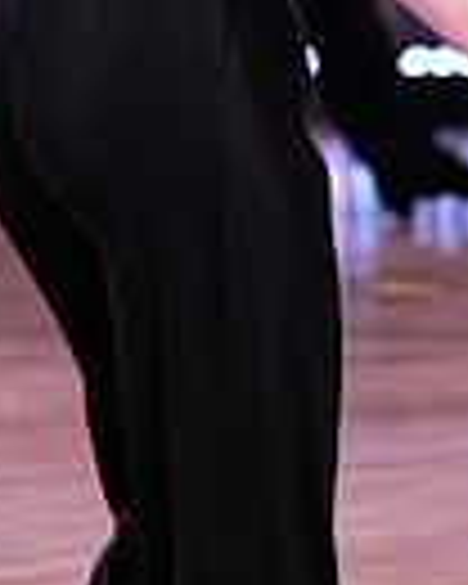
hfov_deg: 2.2
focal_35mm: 707
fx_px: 12241
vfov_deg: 2.7
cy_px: -176
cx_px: 547
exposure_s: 1/320
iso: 4000
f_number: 4.5
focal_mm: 169
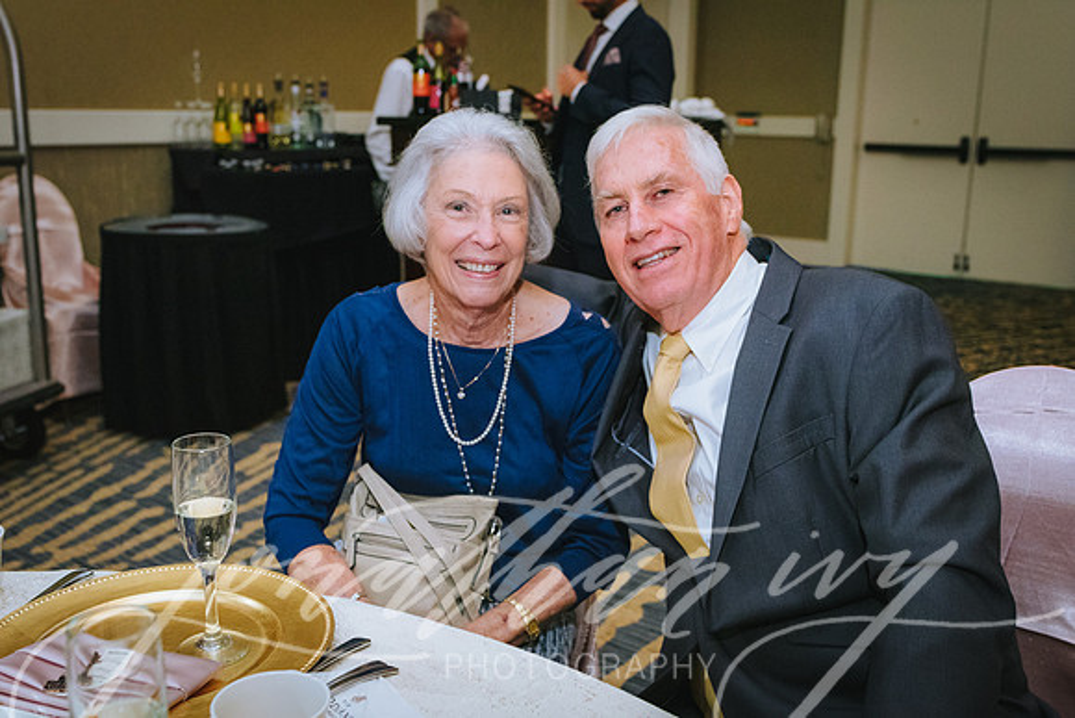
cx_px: 538
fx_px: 1045
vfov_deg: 37.9
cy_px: 359
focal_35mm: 35
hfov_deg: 54.4
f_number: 4
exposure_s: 1/125
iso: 3200
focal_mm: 35
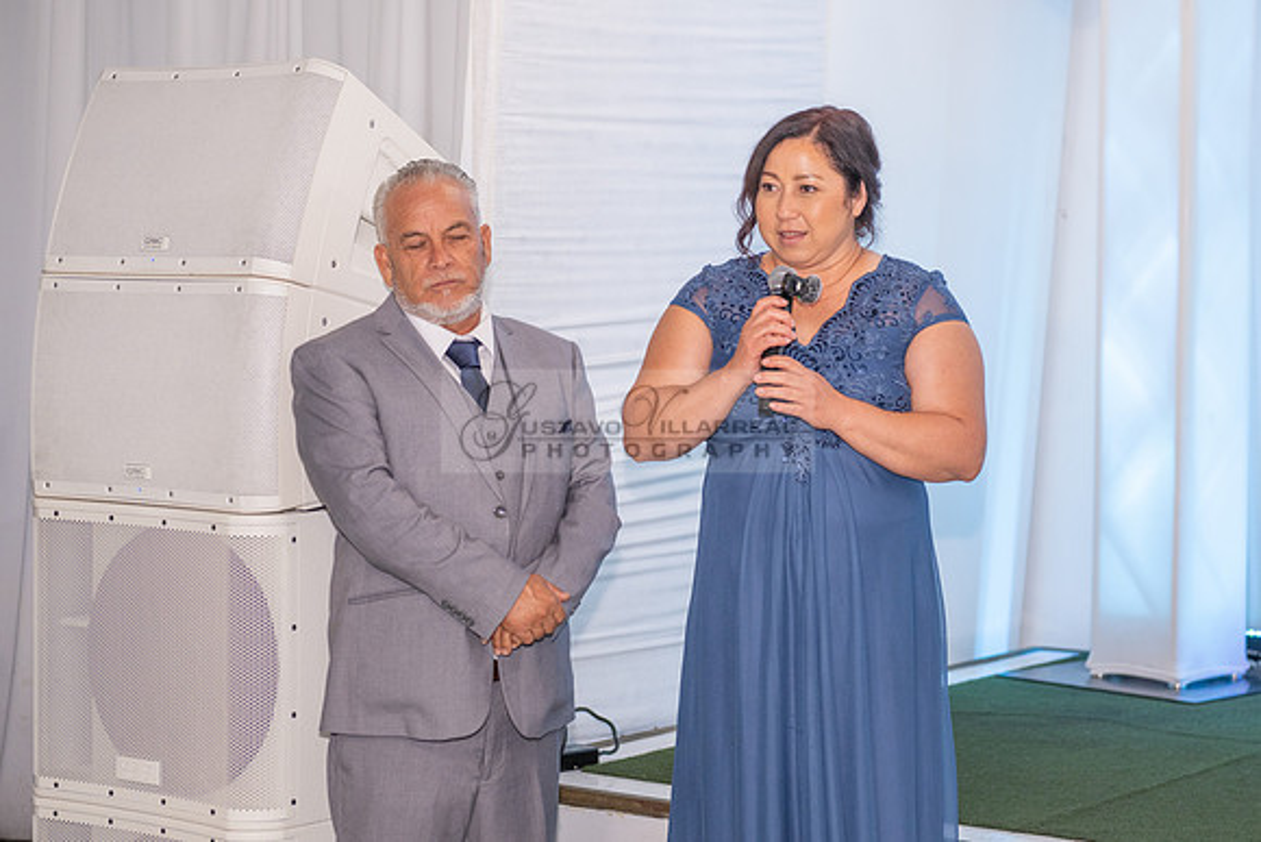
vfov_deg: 16.5
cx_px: 745
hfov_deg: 24.5
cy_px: 435
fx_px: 2898
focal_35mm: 83
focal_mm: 70
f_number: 3.2
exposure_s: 1/160
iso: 1000
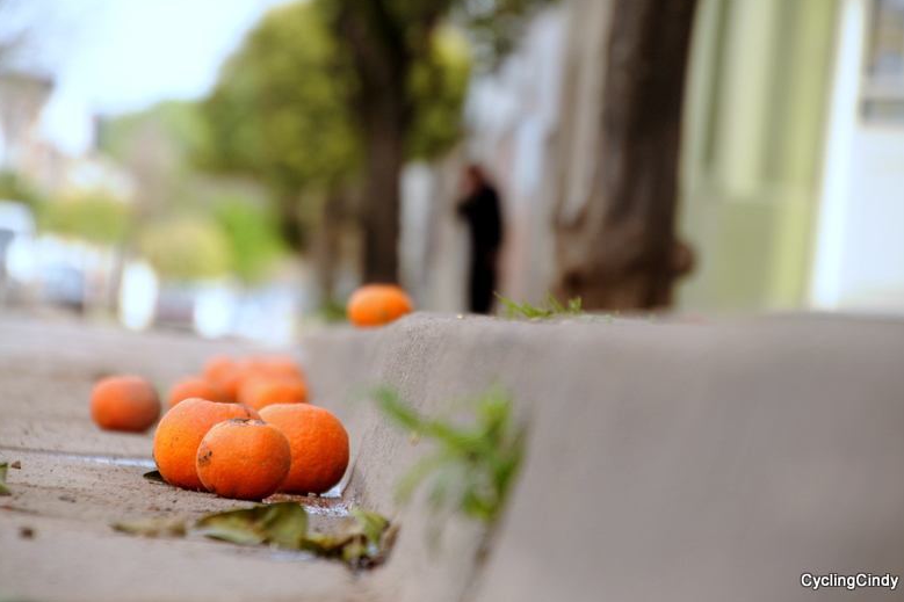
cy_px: 300
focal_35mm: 239
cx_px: 457
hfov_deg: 8.6
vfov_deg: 5.8
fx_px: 5988
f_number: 8
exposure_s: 1/160
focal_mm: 155
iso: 250
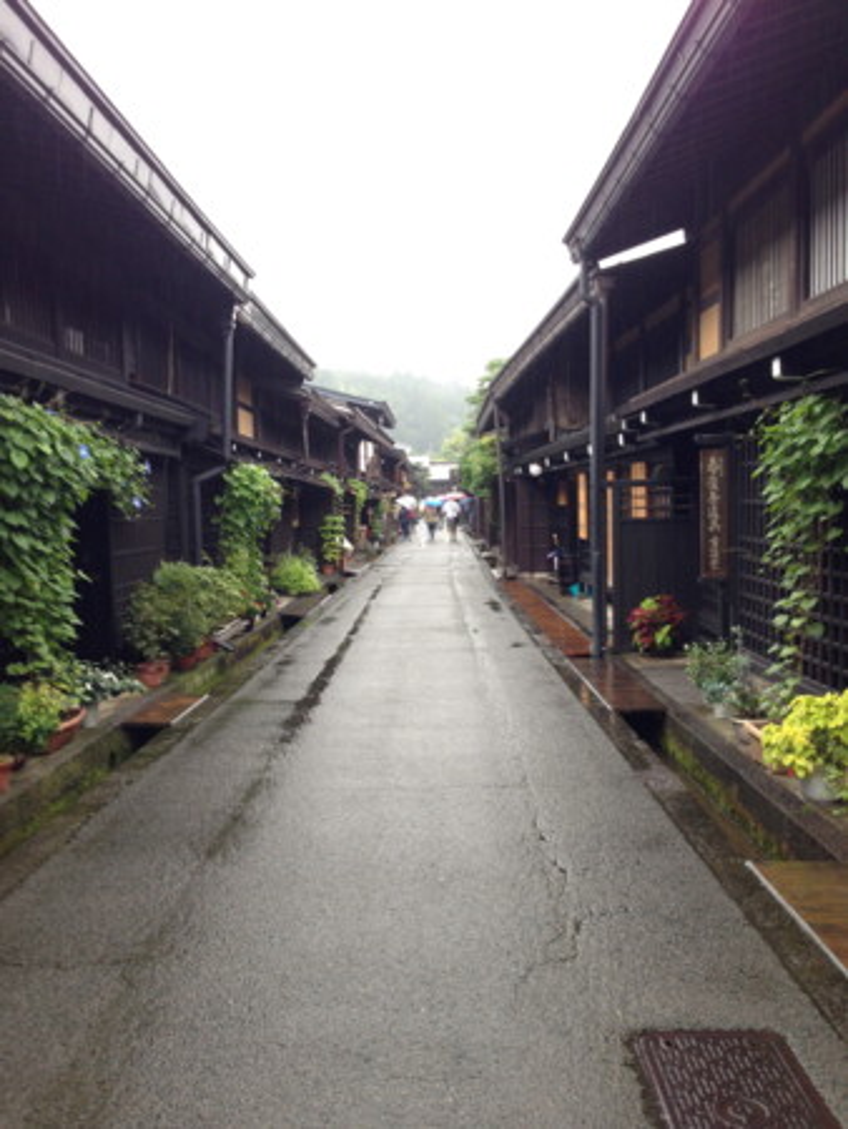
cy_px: 564
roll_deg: +0.2
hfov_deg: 43.0
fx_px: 1077
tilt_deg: +0.6
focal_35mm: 33
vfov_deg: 55.3
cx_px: 424
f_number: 2.4
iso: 50
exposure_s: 1/40
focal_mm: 4.12
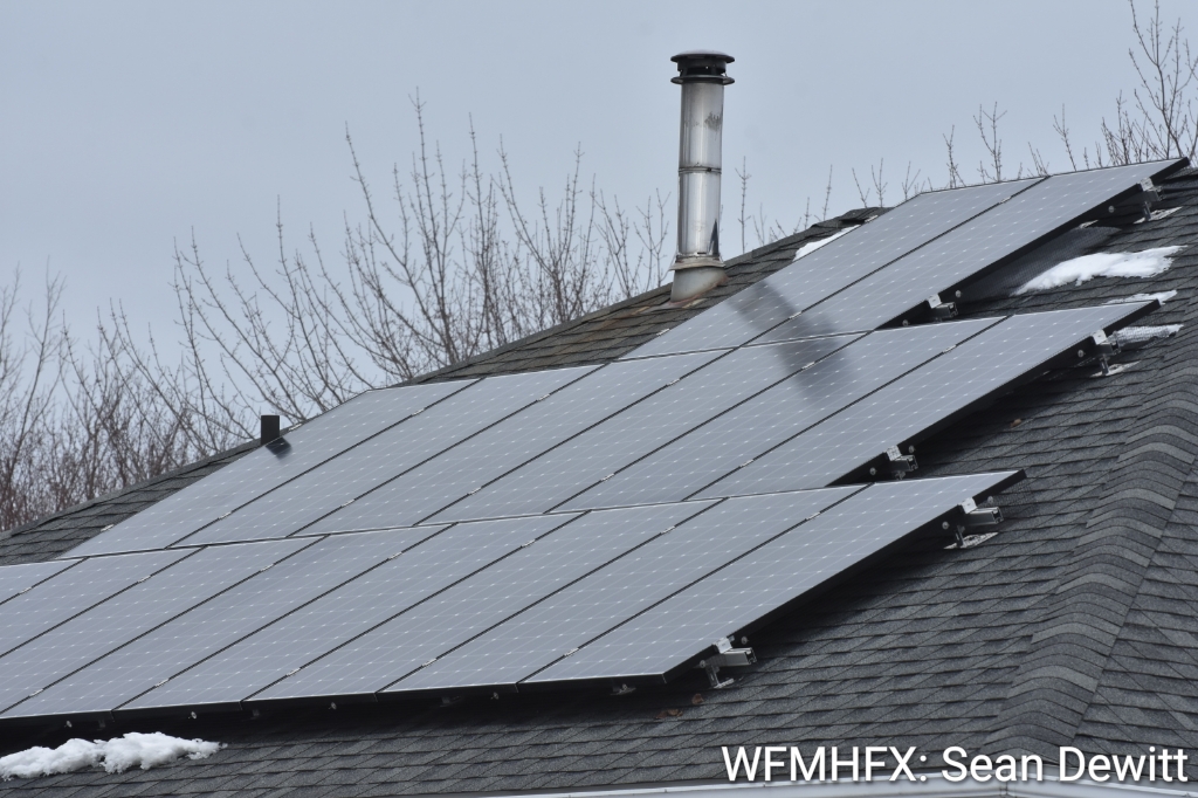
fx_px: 9231
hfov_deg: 7.4
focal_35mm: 278
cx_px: 599
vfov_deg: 4.9
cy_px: 399
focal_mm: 185
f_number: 8
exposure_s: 1/800
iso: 500
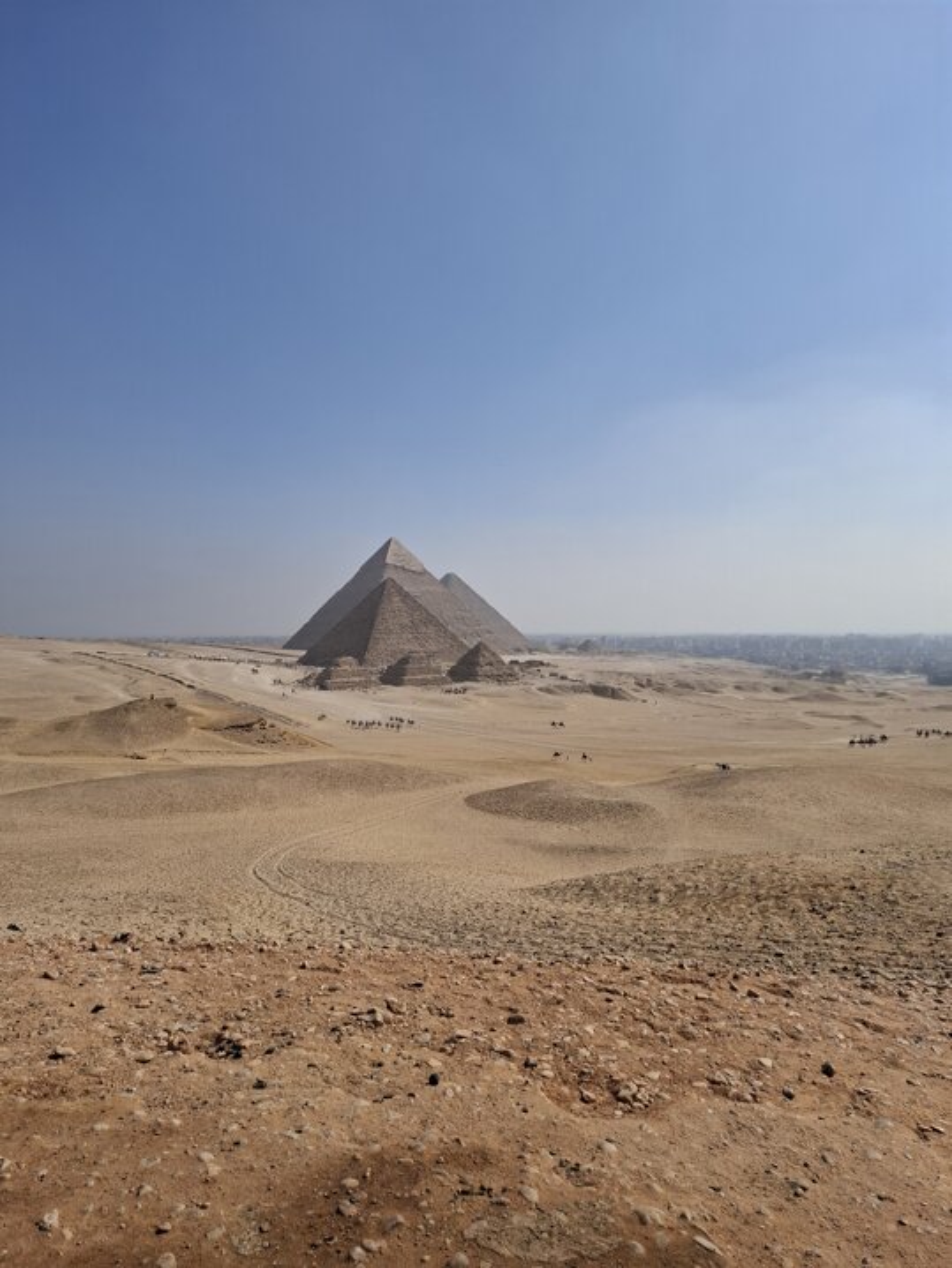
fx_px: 843
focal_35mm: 23
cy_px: 634
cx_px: 476
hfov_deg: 58.9
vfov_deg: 73.9
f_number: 1.8
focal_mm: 5.54
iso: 50
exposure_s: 1/3165
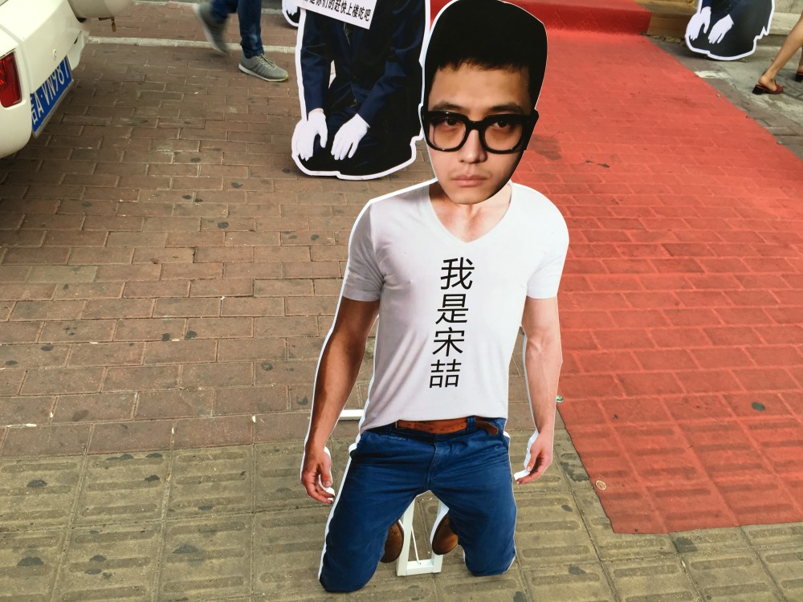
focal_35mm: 29
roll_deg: -7.0
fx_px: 673
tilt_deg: -36.5
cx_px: 402
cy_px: 301
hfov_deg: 61.7
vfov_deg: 48.2
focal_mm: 4.15
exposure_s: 1/100
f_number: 2.2
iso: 32
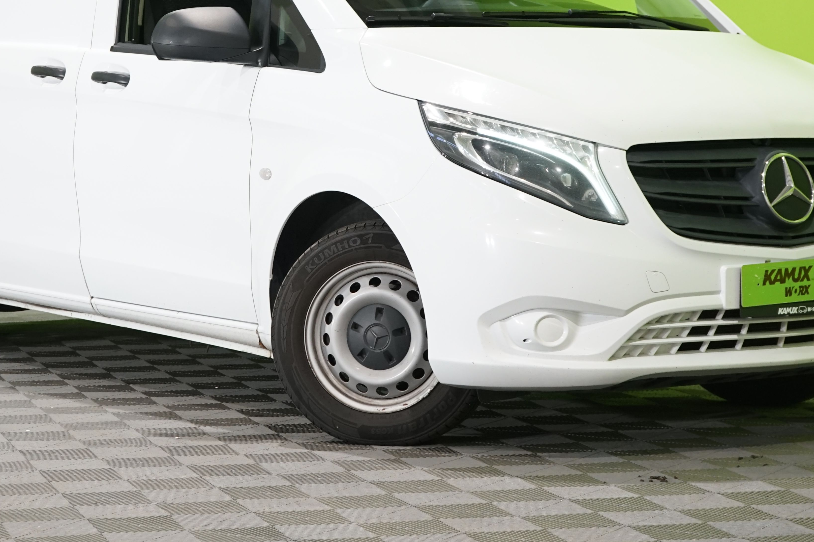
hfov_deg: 19.3
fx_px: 2397
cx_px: 372
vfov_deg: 12.8
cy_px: 83
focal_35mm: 106
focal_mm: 58
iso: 800
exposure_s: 1/30
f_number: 5.6
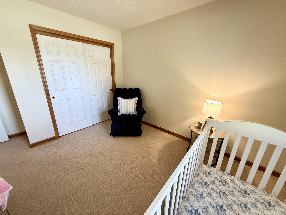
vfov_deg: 85.7
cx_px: 143
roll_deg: -0.9
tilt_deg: -16.5
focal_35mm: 14
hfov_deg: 102.1
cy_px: 108
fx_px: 116
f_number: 2.2
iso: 160
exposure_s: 1/60
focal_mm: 2.22
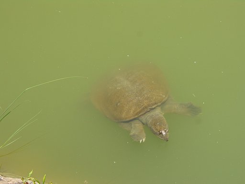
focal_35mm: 137
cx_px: 122
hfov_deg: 14.4
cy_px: 92
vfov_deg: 10.8
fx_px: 970
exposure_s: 1/250
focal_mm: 35.04
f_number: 6.3
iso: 64
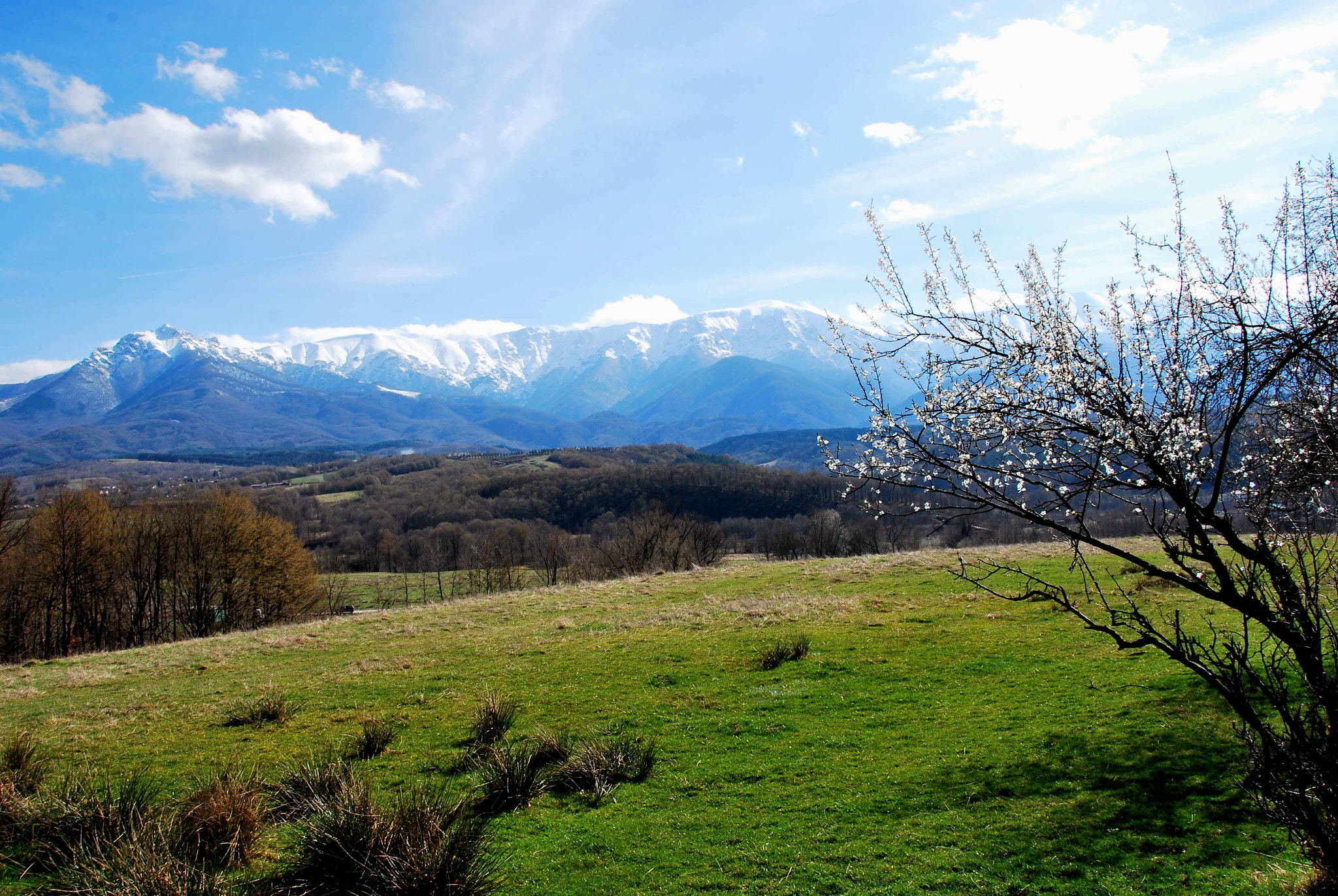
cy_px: 448
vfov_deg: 40.1
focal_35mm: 33
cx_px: 669
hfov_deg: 57.2
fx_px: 1228
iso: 100
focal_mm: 22
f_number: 16
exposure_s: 1/80
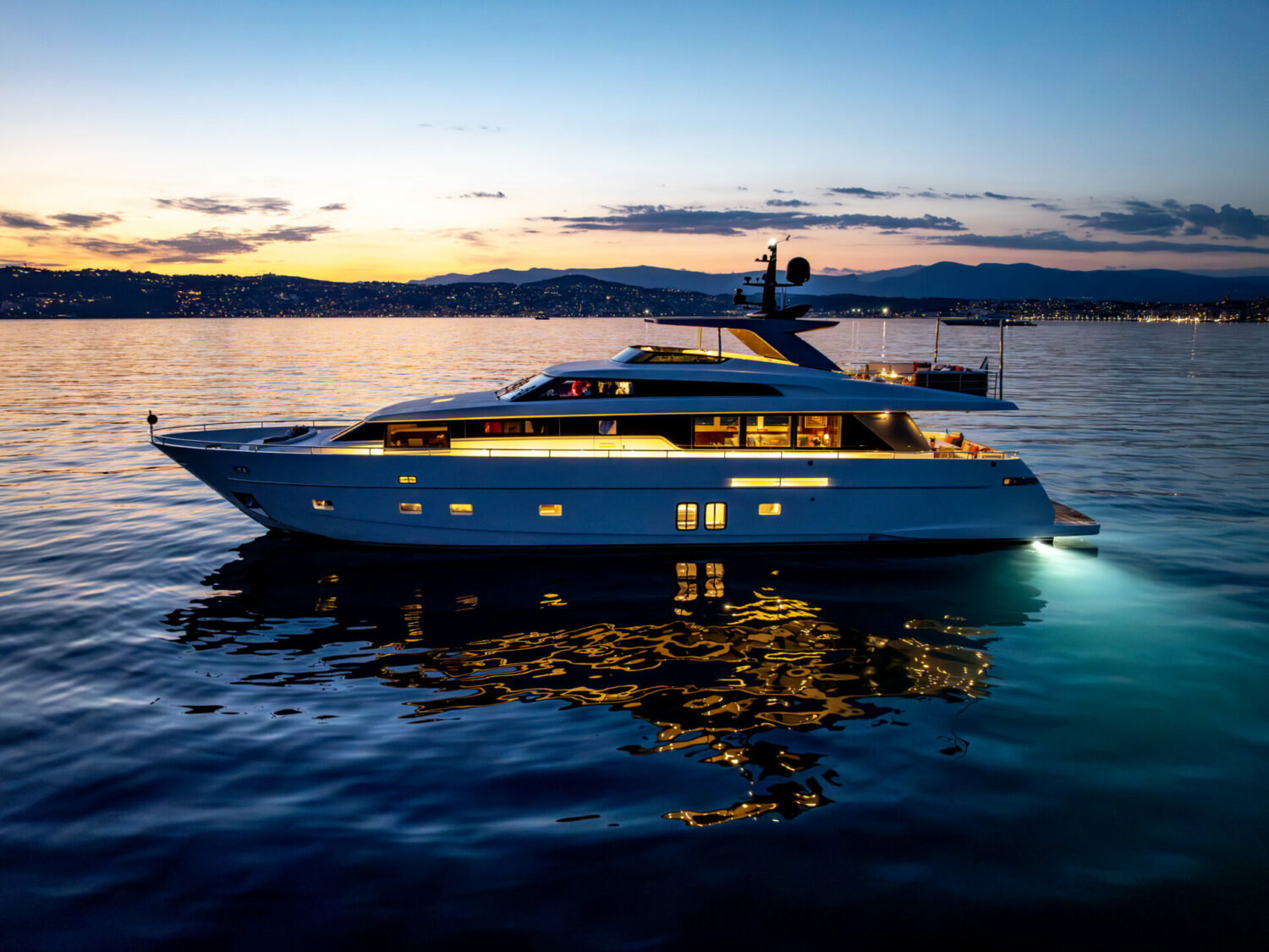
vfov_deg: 56.8
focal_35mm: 24
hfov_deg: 71.6
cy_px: 476
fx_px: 880
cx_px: 634
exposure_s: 1/50
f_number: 2.8
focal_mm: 12.29
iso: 800
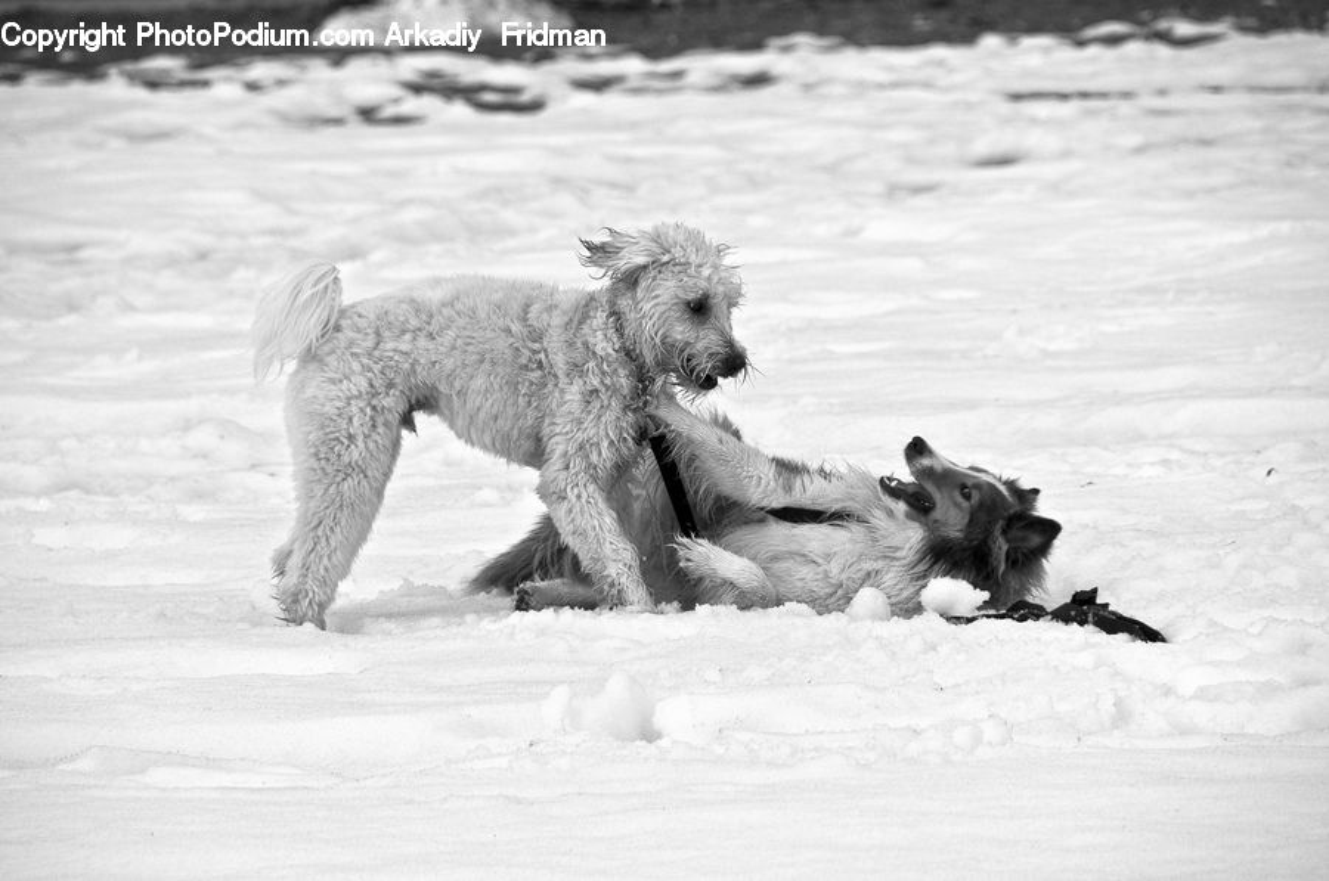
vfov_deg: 4.6
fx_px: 11057
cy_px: 440
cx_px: 664
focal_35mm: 300
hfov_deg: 6.9
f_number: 6.3
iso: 400
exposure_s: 1/1250
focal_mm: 200
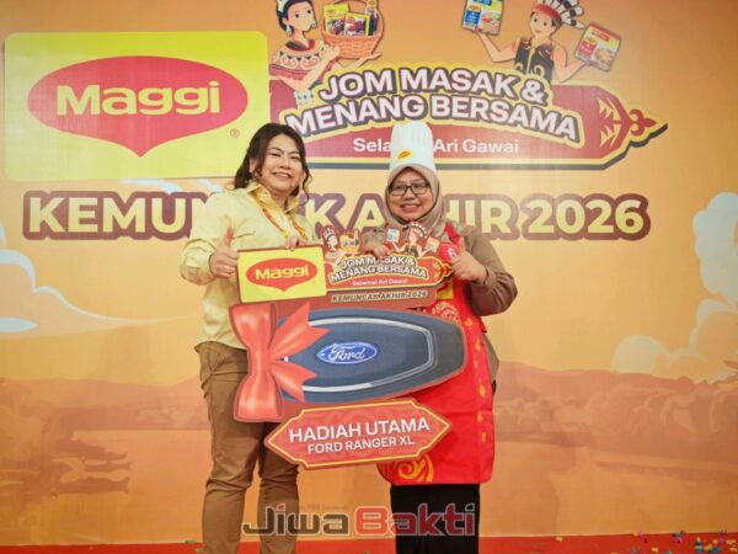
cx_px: 369
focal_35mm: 42
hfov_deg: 44.8
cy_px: 277
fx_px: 895
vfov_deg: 34.3
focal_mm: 6.83
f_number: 2
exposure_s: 1/60.2
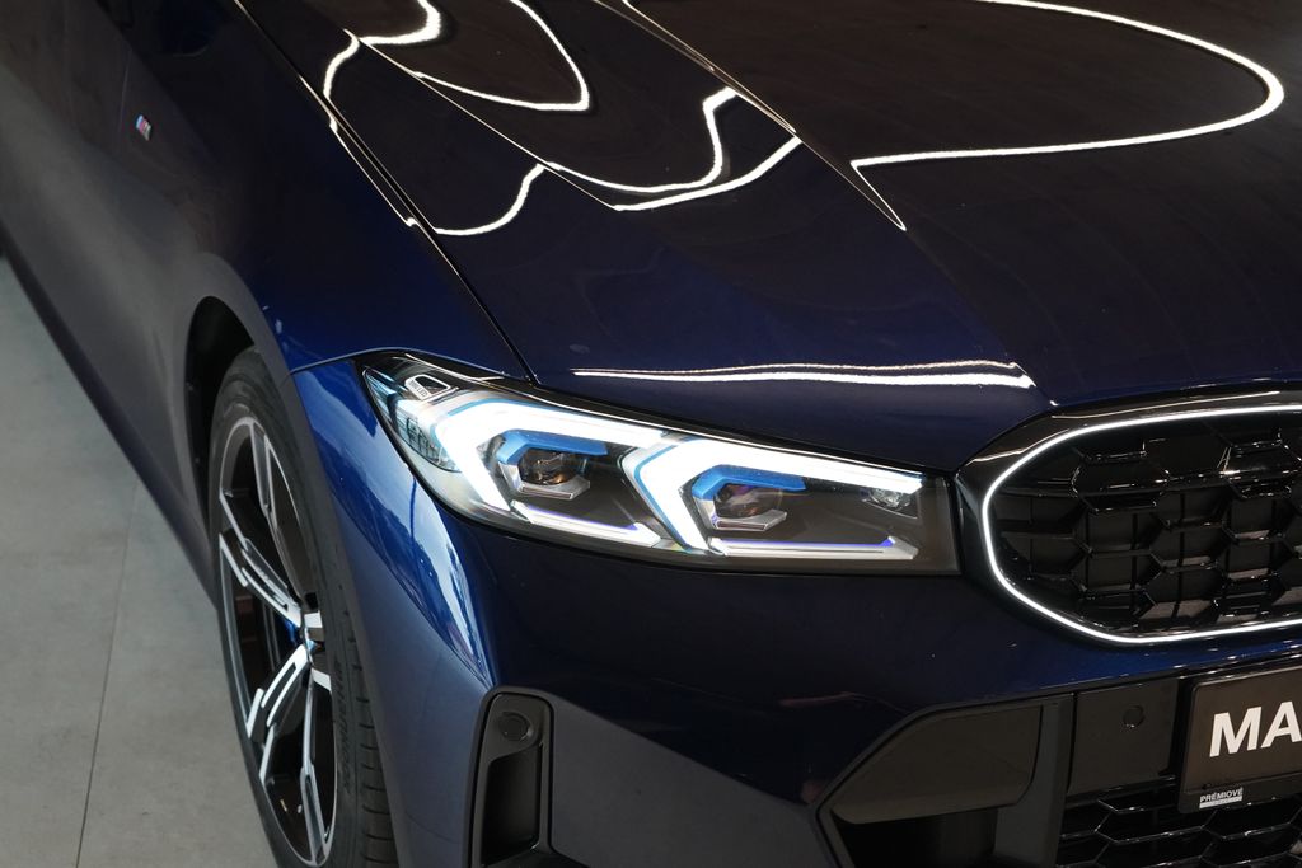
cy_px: 434
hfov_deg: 29.7
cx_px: 651
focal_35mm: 68
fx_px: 2460
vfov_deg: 20.0
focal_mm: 68
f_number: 5.6
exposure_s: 1/160
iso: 6400
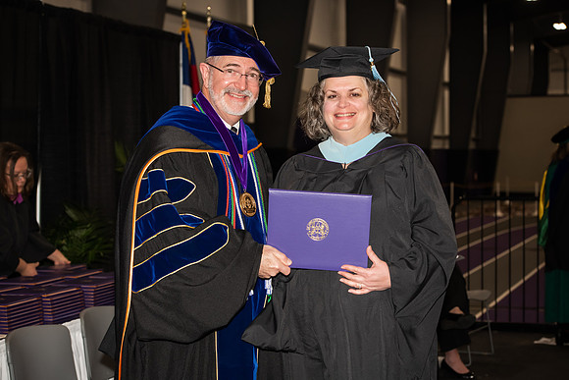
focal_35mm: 78
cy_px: 190
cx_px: 284
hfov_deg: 26.0
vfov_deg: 17.5
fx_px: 1233
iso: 1000
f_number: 5.6
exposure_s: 1/200
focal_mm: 78
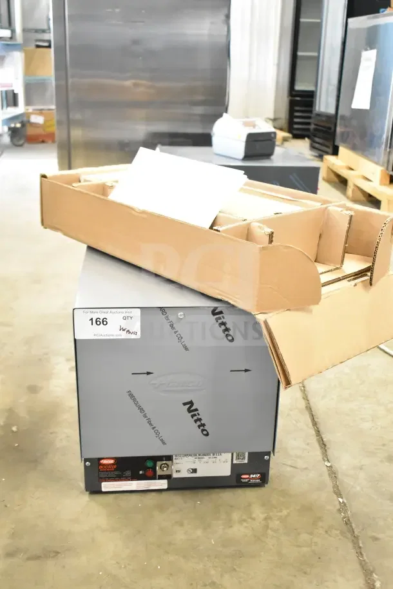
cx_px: 196
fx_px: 638
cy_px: 294
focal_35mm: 39
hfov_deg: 34.2
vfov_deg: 49.5
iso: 5000
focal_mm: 26
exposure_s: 1/40
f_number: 4
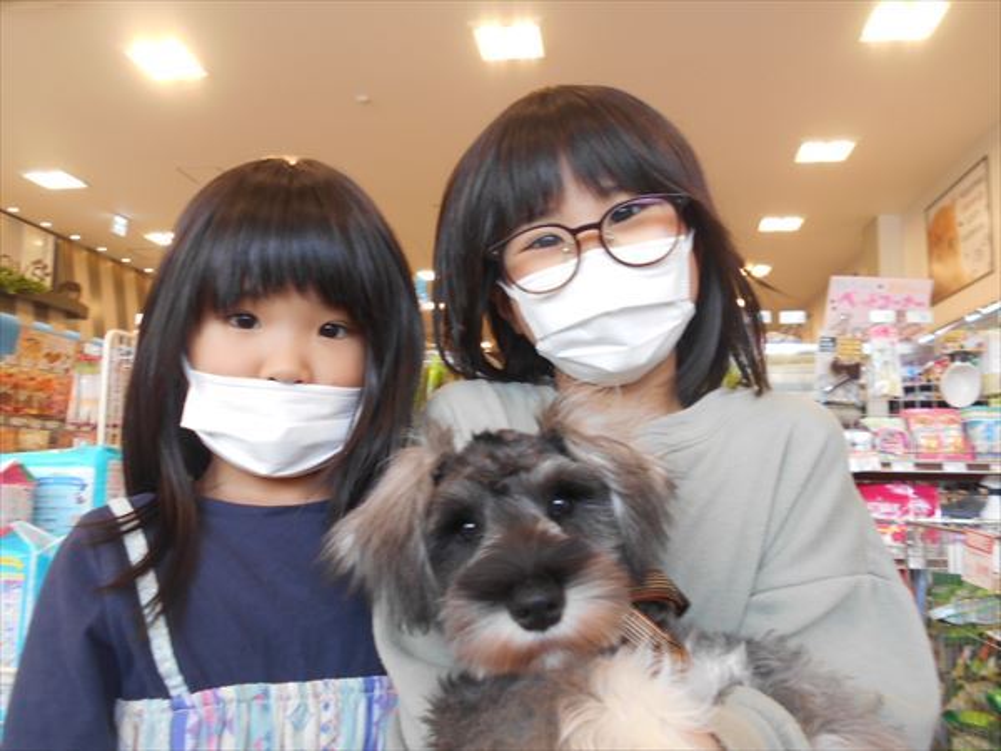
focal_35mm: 30
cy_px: 376
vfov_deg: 46.8
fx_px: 868
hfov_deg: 60.0
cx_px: 500
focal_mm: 5.1
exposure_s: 1/30
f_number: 3.4
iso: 80
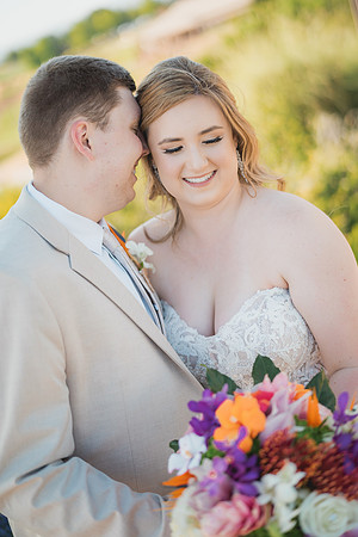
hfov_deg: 27.0
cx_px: 179
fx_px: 746
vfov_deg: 39.6
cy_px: 268
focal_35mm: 50
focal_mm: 50
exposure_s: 1/1600
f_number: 1.4
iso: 125
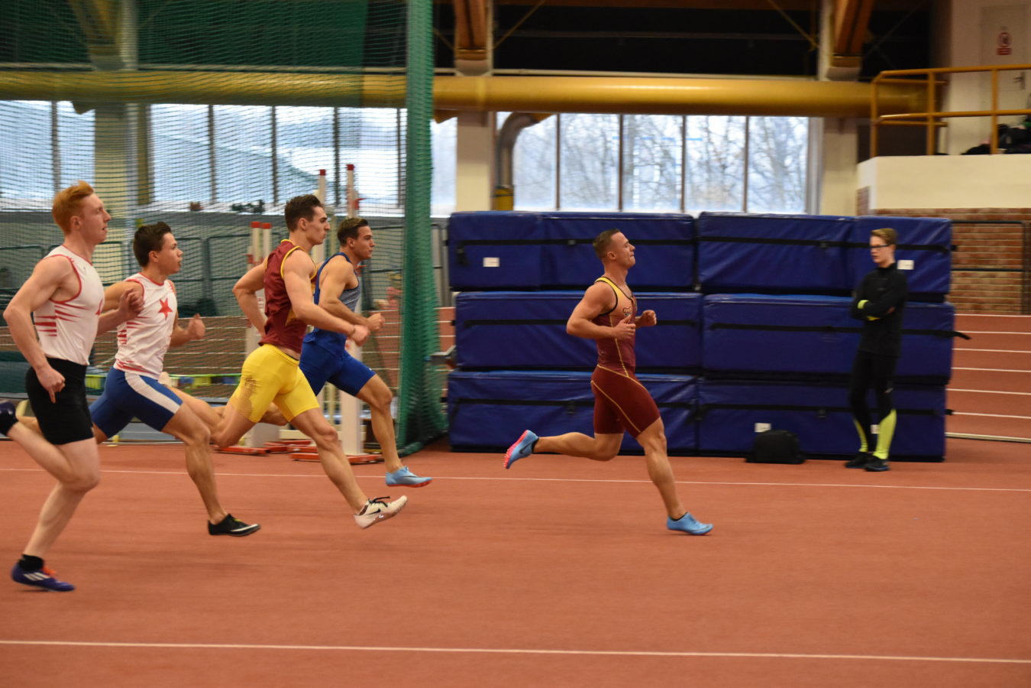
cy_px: 344
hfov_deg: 20.6
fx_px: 2835
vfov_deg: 13.8
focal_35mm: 99
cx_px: 516
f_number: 4
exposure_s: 1/400
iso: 3200
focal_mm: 66
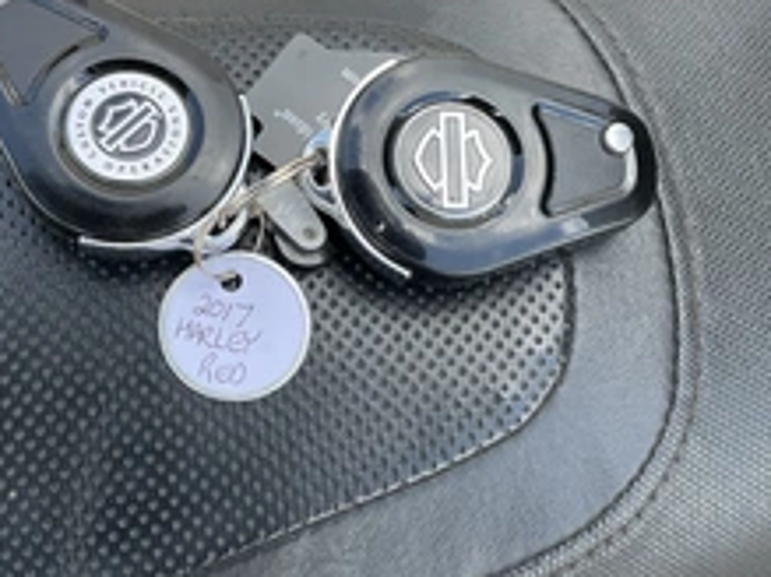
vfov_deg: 27.4
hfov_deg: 36.2
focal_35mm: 53
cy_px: 236
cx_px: 349
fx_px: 1180
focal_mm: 3
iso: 25
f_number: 1.8
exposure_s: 1/309
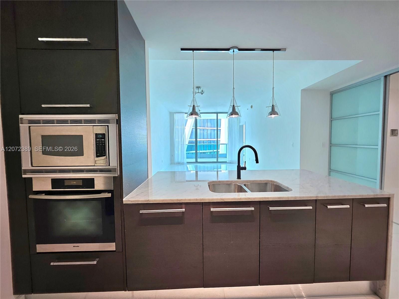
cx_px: 200
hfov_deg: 106.2
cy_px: 150
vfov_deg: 89.9
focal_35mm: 13
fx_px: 150
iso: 50
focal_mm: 1.7
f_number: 2.2
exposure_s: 1/60.2
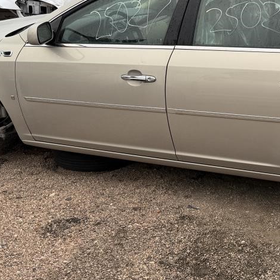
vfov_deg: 29.4
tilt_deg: -12.9
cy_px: 105
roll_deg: -1.6
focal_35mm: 58
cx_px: 263
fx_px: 531
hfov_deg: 28.2
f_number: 1.78
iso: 80
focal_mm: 6.76
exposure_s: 1/742
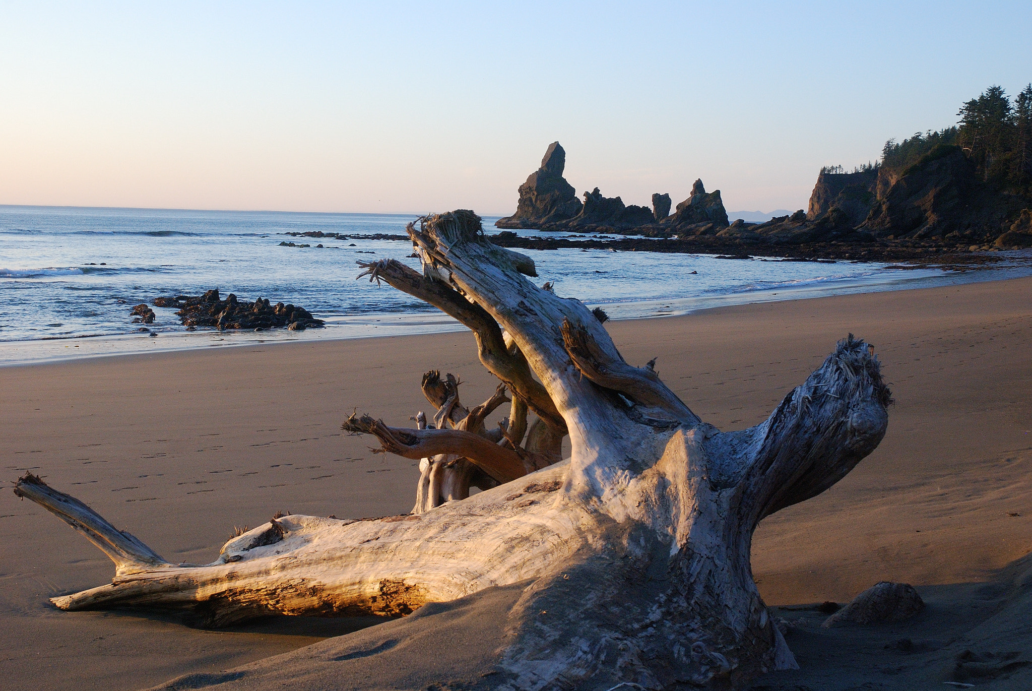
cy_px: 346
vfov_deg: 29.0
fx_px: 1335
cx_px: 516
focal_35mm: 46
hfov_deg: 42.3
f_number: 8
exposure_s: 1/250
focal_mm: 31
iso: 800
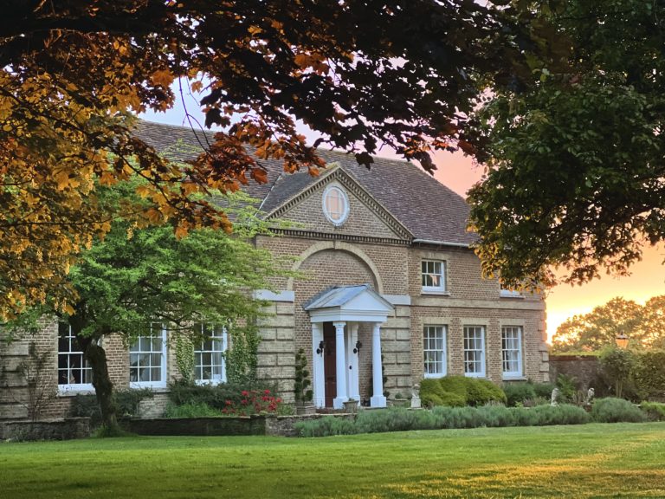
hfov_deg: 25.3
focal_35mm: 77
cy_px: 250
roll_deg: +1.4
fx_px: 1479
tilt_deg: +5.0
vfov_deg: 19.1
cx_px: 332
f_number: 2.8
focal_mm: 9
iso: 320
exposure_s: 1/40
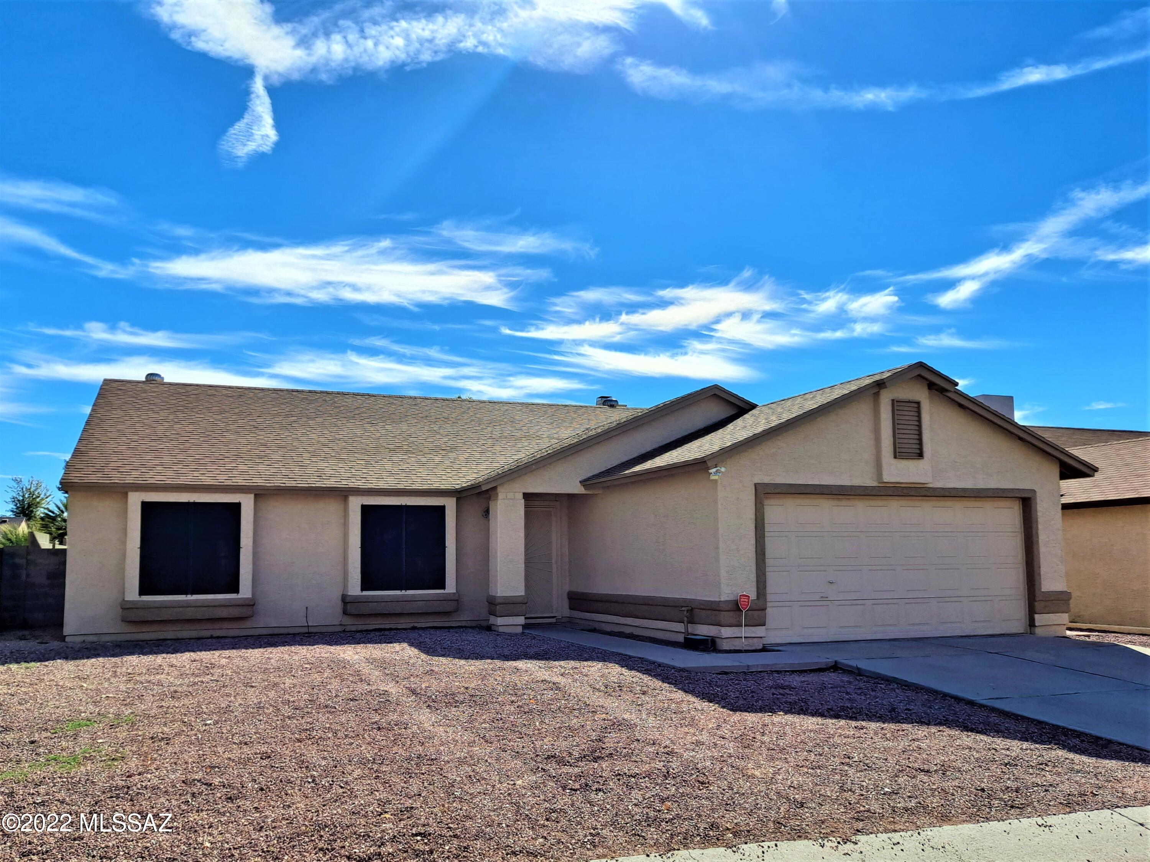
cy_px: 431
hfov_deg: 69.4
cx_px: 575
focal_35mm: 25
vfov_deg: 54.9
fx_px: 830
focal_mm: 4.6
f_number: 2
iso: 32
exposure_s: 1/2212
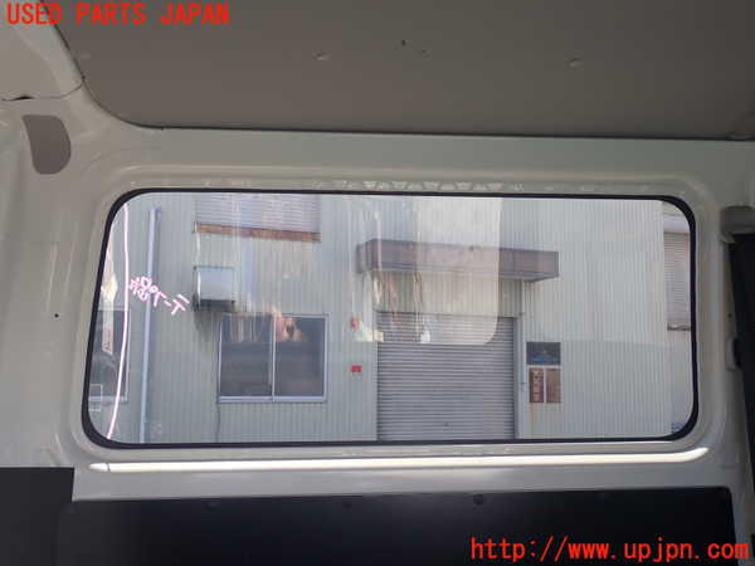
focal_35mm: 36
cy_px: 283
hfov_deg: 51.4
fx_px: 785
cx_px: 378
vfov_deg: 39.7
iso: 100
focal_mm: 6.37
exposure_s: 1/125
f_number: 3.5
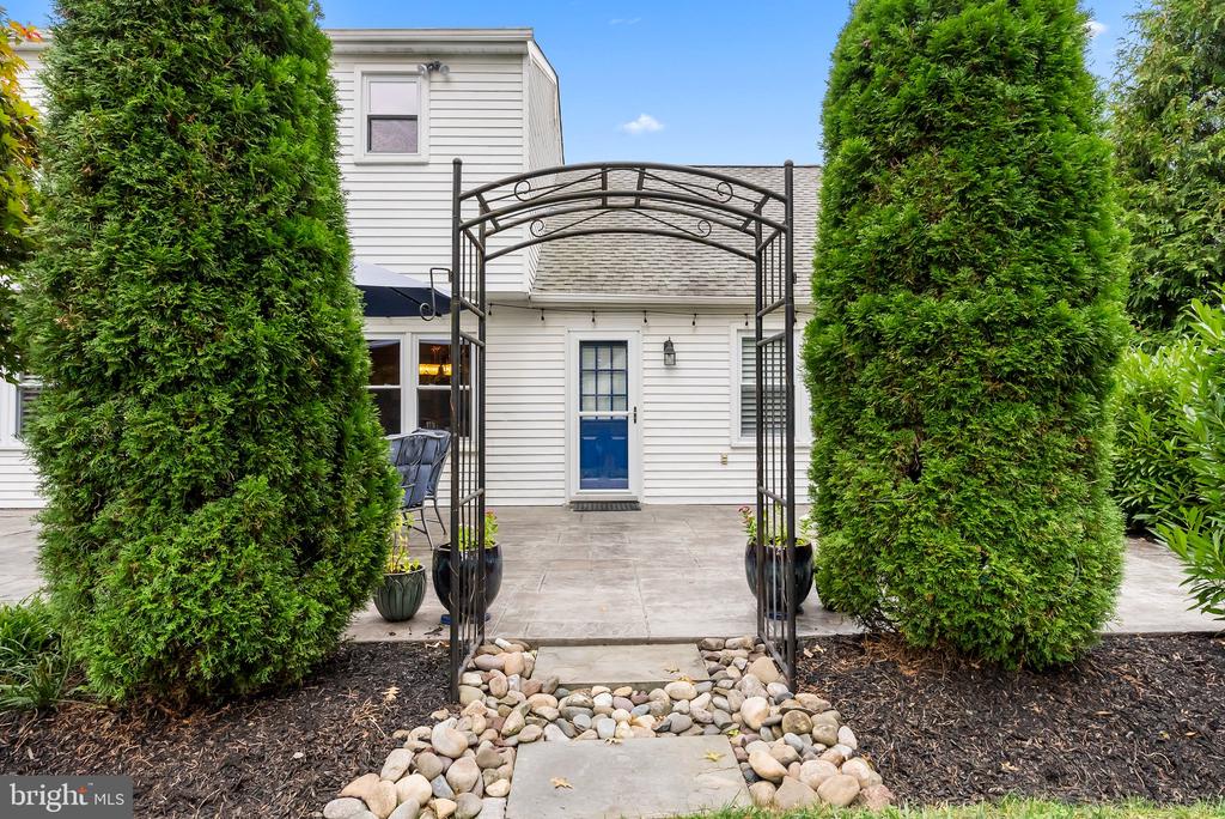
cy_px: 410
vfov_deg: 64.6
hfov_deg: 86.9
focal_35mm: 19
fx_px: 647
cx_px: 612
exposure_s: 1/100
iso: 1000
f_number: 11
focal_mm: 19
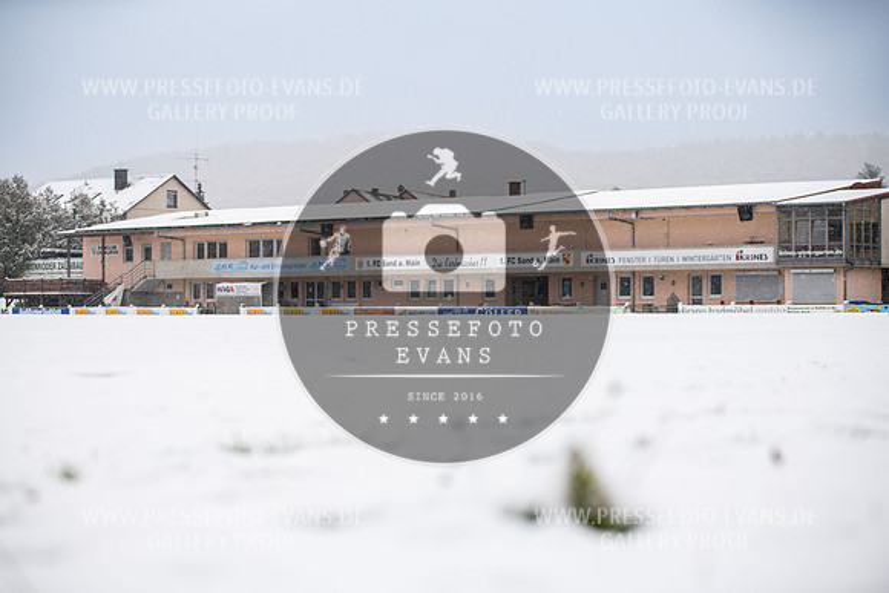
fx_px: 1808
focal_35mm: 73
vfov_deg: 18.6
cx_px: 433
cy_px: 297
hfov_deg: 27.6
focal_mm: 70
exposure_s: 1/500
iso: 160
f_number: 4
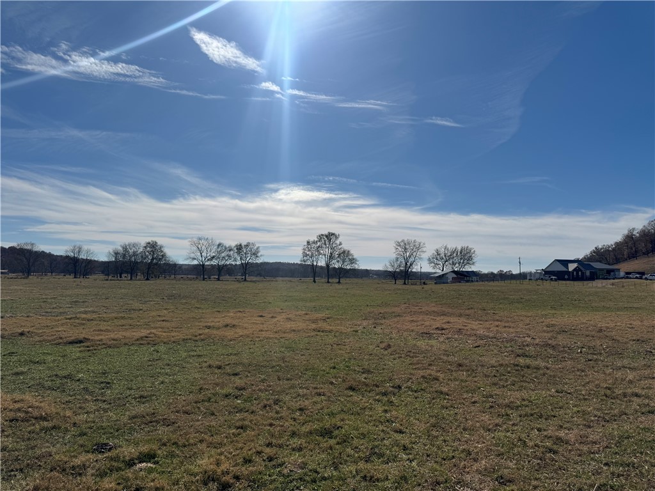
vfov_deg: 56.8
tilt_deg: +2.8
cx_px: 328
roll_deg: +0.4
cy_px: 246
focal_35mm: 24
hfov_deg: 71.6
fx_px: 454
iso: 64
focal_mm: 6.76
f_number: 1.78
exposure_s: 1/12346
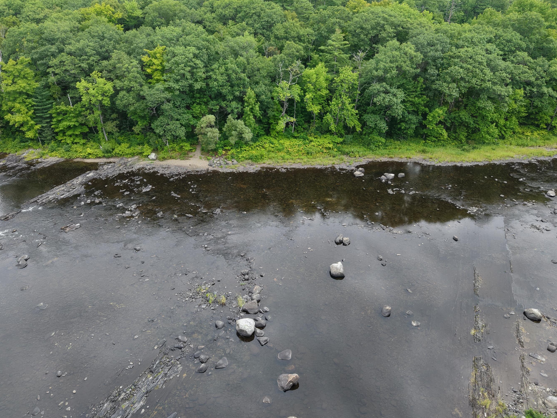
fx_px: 434
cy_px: 201
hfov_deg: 65.3
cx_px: 279
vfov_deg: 51.3
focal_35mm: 27
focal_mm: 8.67
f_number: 1.8
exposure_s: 1/1500
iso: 230
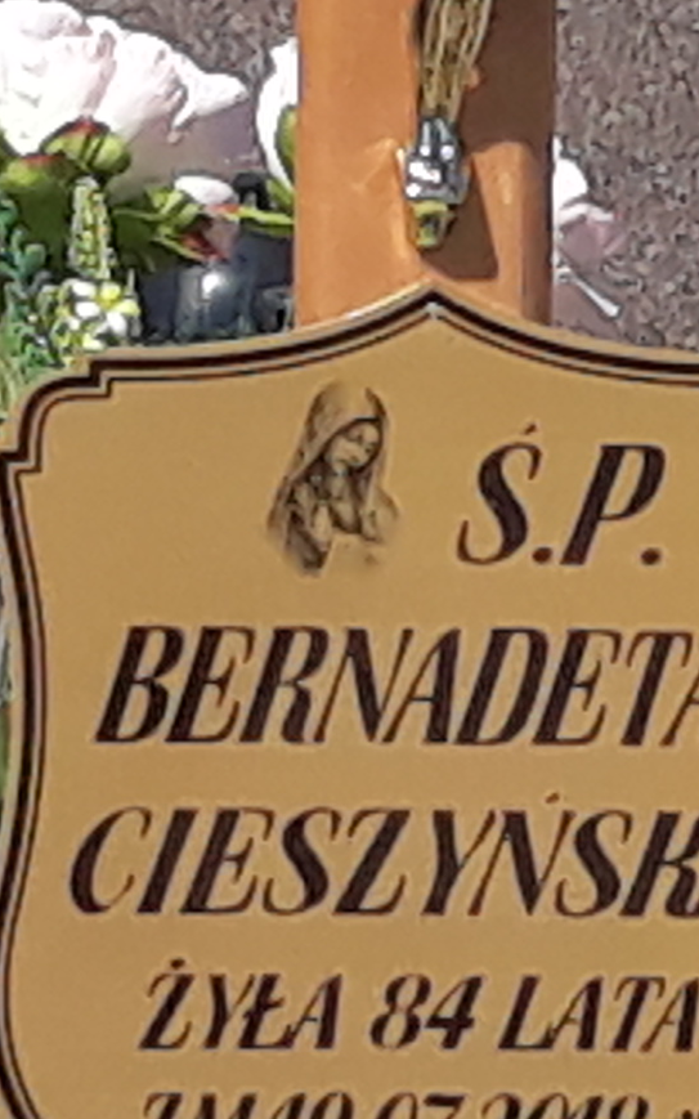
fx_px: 4146
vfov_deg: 15.3
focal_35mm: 136
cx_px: 574
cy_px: 232
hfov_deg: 9.6
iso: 40
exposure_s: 1/2481
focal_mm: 3.71
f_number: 1.7
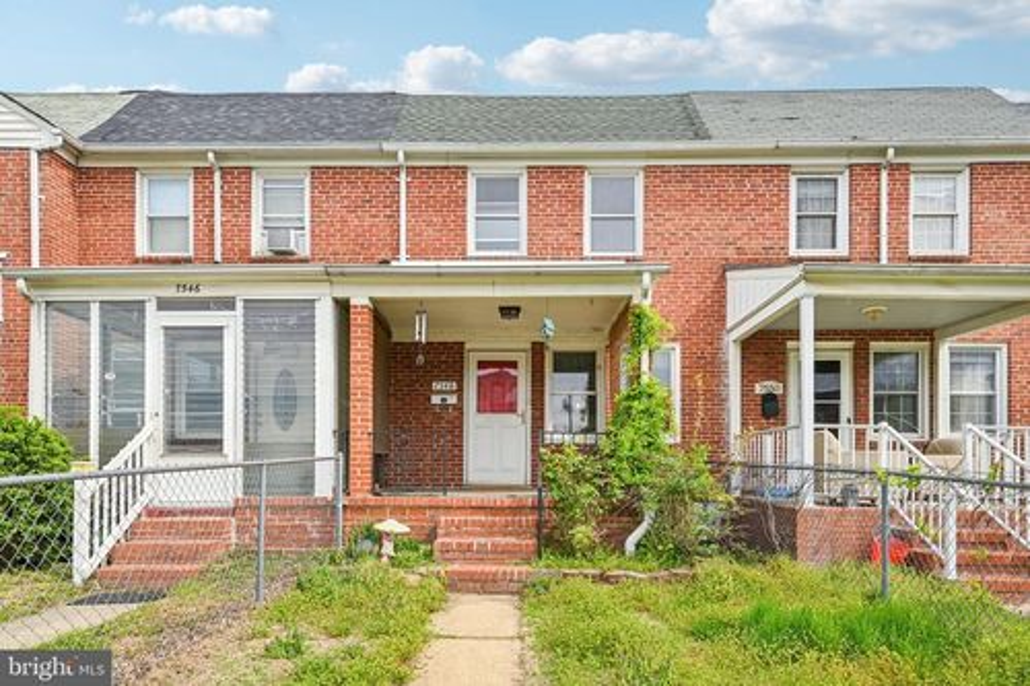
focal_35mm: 19
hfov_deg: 86.9
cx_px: 515
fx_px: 543
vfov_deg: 64.5
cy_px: 343
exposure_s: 1/160
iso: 100
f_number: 8
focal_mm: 19
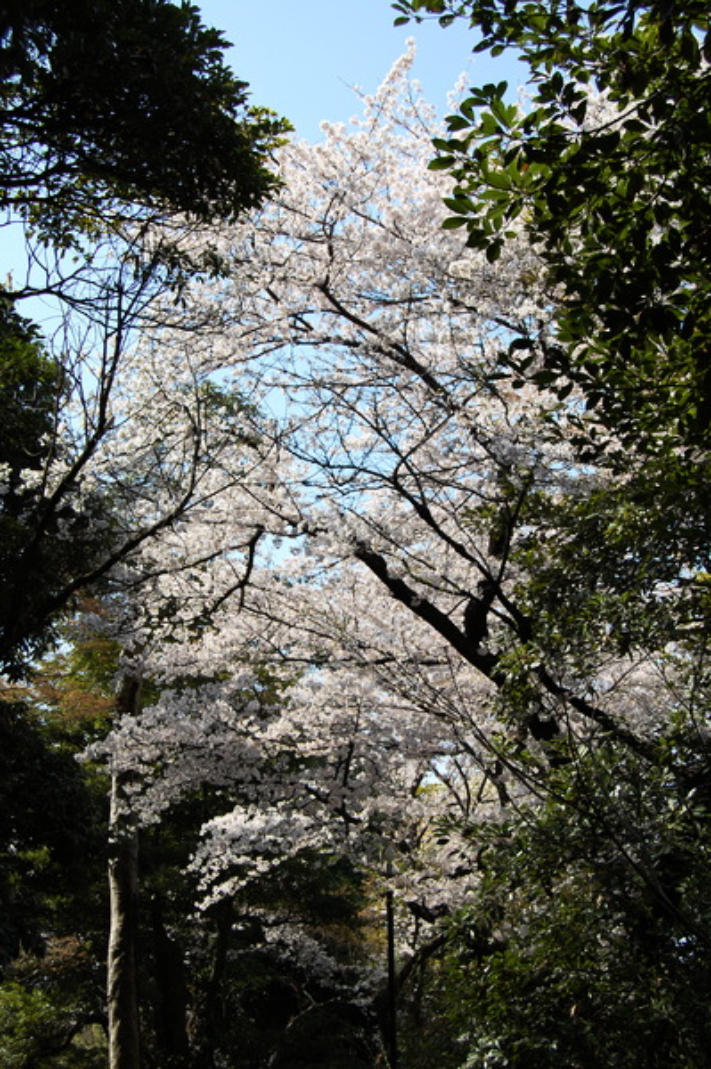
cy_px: 534
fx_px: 1513
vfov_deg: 38.9
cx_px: 356
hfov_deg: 26.4
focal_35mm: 51
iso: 200
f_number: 9
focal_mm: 34
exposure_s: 1/320
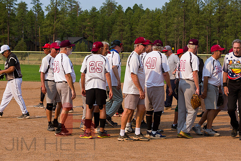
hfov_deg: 16.4
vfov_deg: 11.0
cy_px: 80
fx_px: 837
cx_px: 120
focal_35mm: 125
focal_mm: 125
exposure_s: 1/1250
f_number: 11
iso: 800
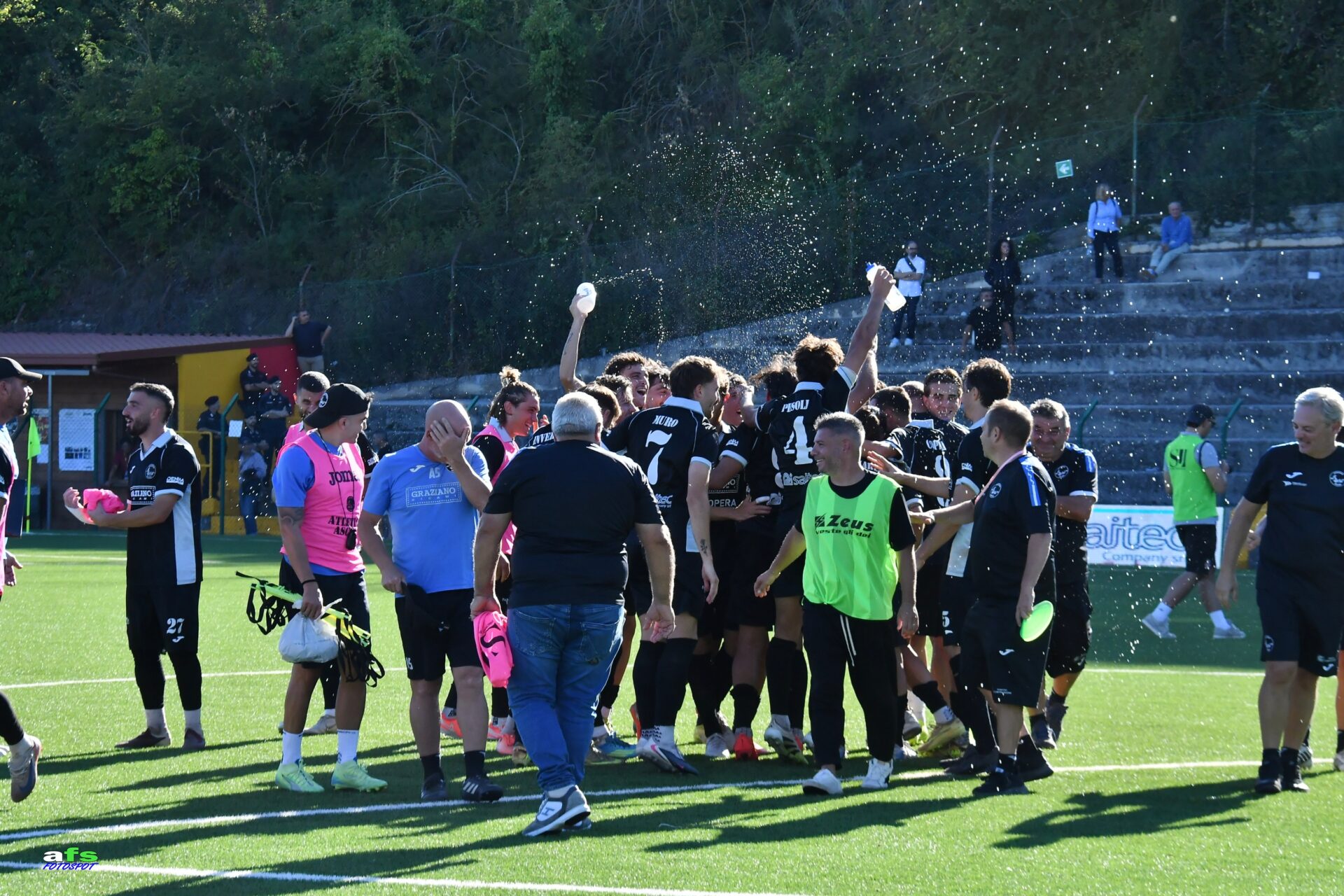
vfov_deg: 9.6
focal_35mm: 142
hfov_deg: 14.4
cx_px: 672
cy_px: 448
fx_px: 5320
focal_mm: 95
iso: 800
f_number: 10
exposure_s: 1/1000
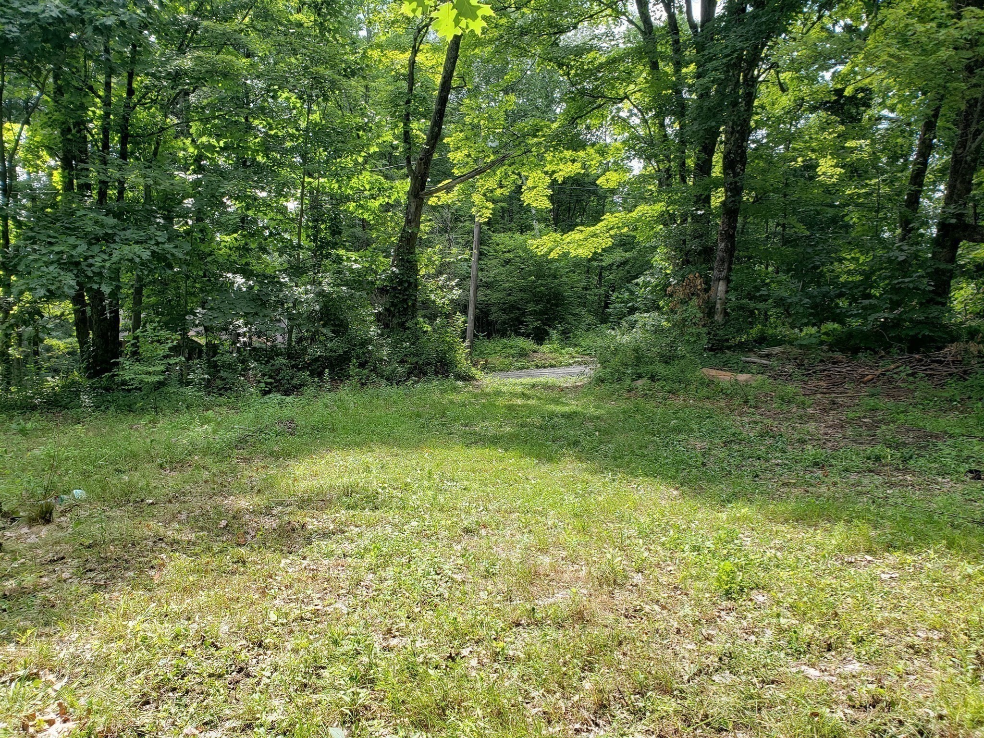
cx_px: 492
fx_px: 739
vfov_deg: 53.1
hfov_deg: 67.3
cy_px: 369
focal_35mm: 26
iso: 50
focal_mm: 4.3
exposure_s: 1/260
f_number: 2.4
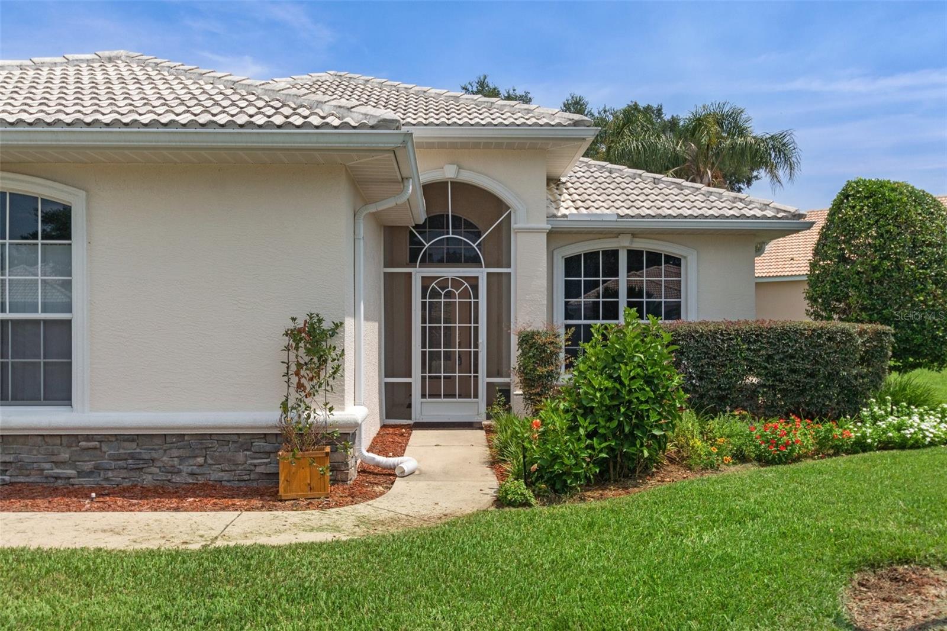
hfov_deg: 67.4
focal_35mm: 27
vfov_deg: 47.9
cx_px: 474
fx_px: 710
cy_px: 316
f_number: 8
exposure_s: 1/1600
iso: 320
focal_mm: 18
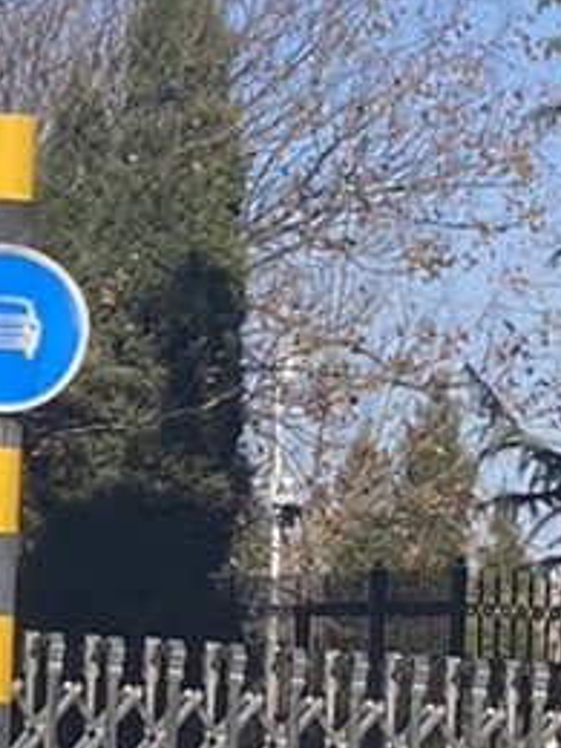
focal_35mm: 200
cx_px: -949
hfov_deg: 6.9
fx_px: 4322
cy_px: 383
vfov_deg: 9.9
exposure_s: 1/2513
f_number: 1.8
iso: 32
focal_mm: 4.25
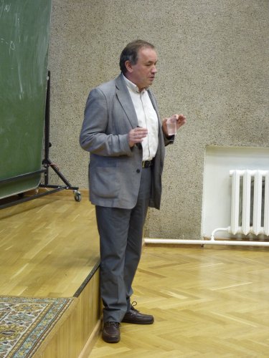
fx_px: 943
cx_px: 134
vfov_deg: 21.5
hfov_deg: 16.2
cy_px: 179
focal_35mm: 91
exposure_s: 1/6
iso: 200
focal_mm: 16.1
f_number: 3.4
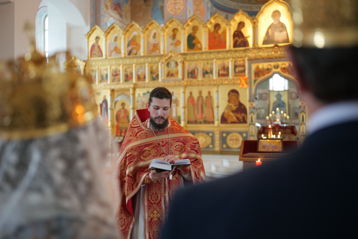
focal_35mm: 35
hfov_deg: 54.4
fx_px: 348
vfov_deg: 37.9
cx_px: 179
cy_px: 120
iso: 1250
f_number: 1.6
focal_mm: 35
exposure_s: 1/100
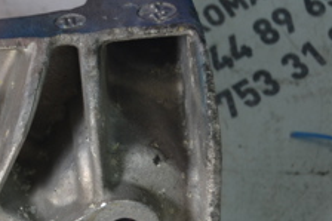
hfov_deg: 12.2
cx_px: -111
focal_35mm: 163
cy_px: 114
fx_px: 1502
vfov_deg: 8.4
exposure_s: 1/80
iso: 400
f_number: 4.8
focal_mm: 38
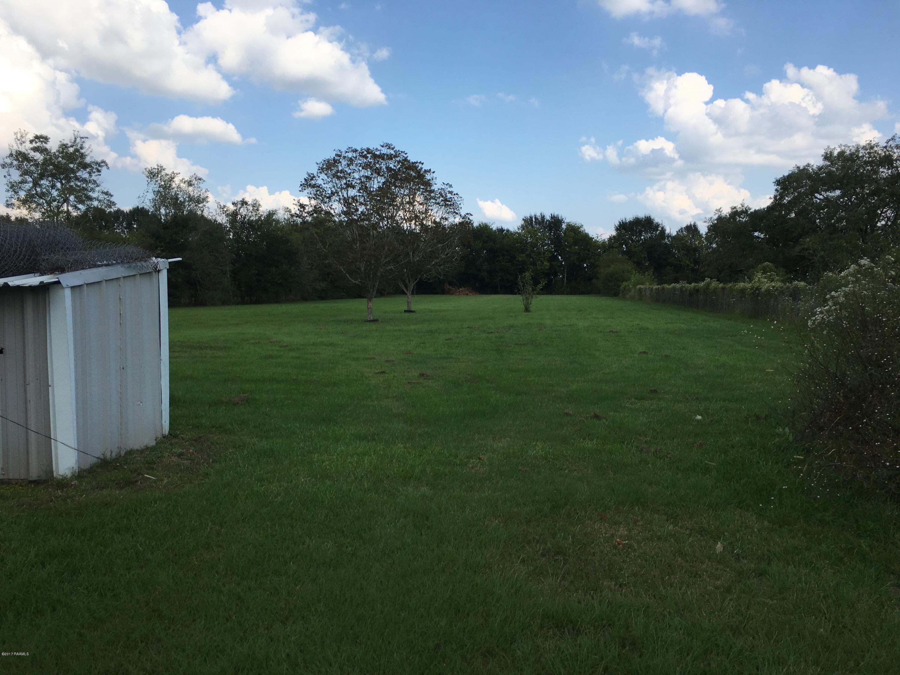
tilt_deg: -2.7
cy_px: 338
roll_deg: +0.0
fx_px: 754
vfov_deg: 48.2
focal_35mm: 29
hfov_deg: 61.7
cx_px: 450
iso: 25
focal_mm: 4.15
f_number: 2.2
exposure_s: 1/1282
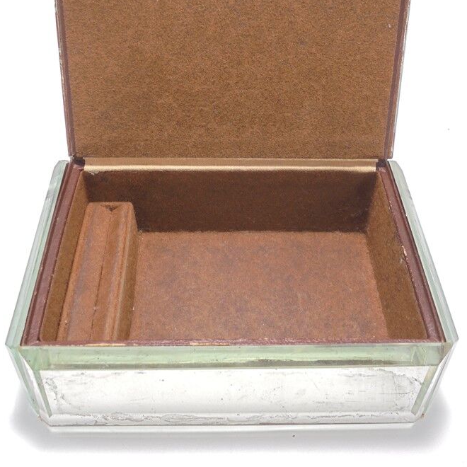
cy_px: 168
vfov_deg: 40.6
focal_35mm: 41
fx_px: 626
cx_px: 230
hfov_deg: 40.9
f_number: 4
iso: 100
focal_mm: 6.1
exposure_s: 1/30
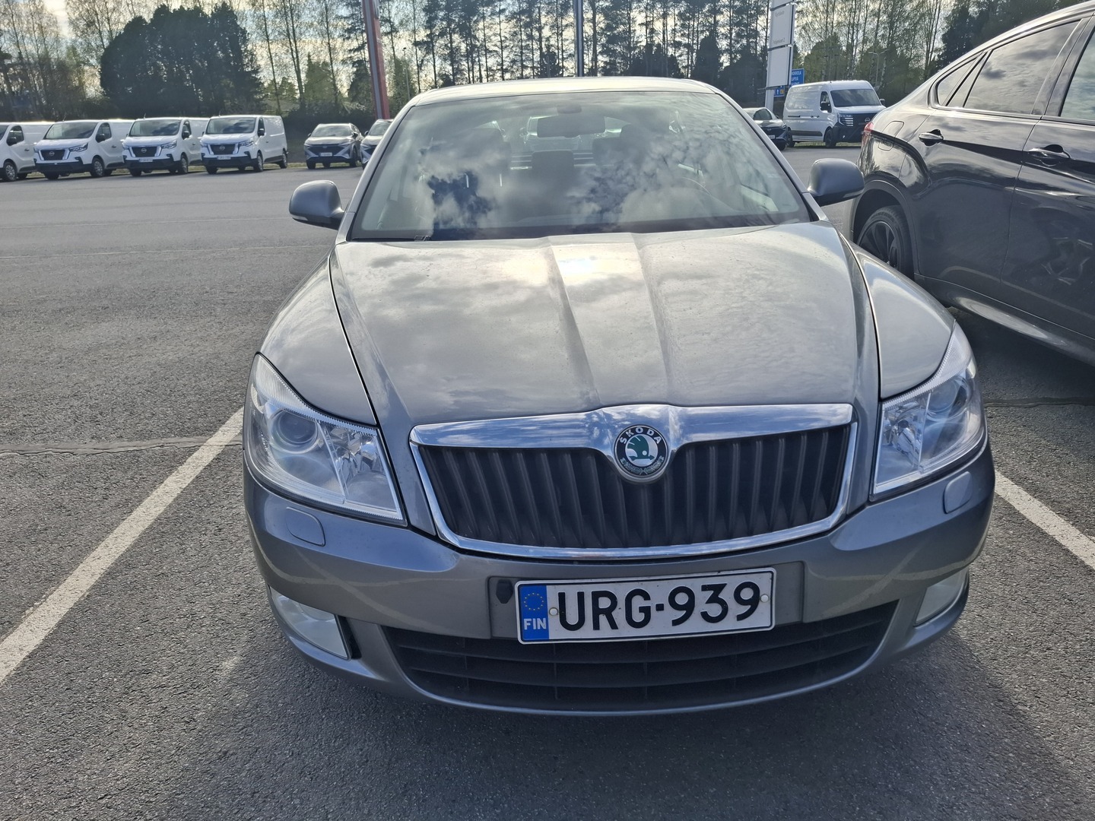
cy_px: 410
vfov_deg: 58.9
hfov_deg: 73.9
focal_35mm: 23
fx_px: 728
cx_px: 548
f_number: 1.8
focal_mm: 5.54
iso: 50
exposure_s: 1/1669
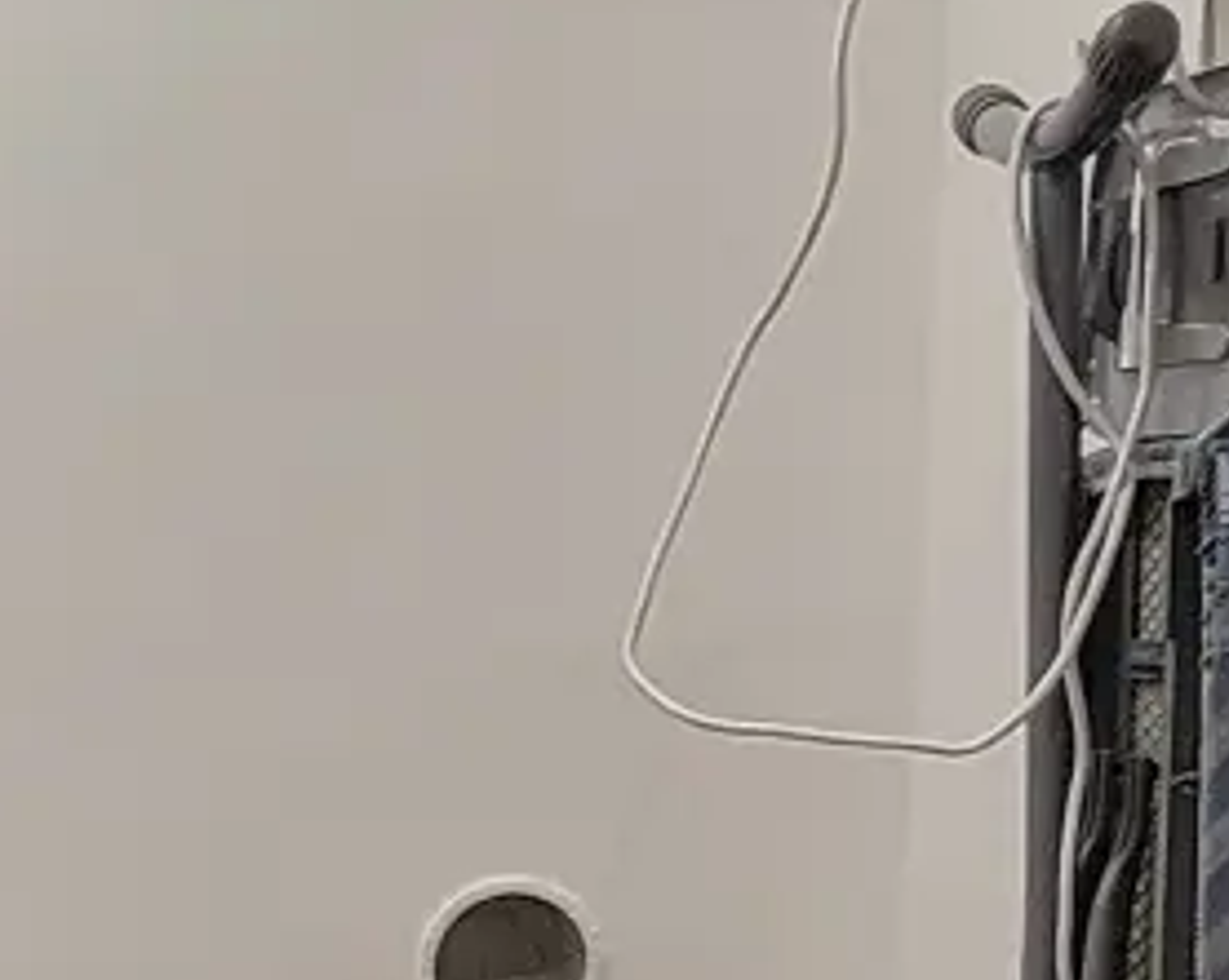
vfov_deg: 17.0
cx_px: -430
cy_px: 1033
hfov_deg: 19.8
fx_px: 3198
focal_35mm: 88
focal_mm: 2.2
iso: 320
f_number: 2.2
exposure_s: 1/60
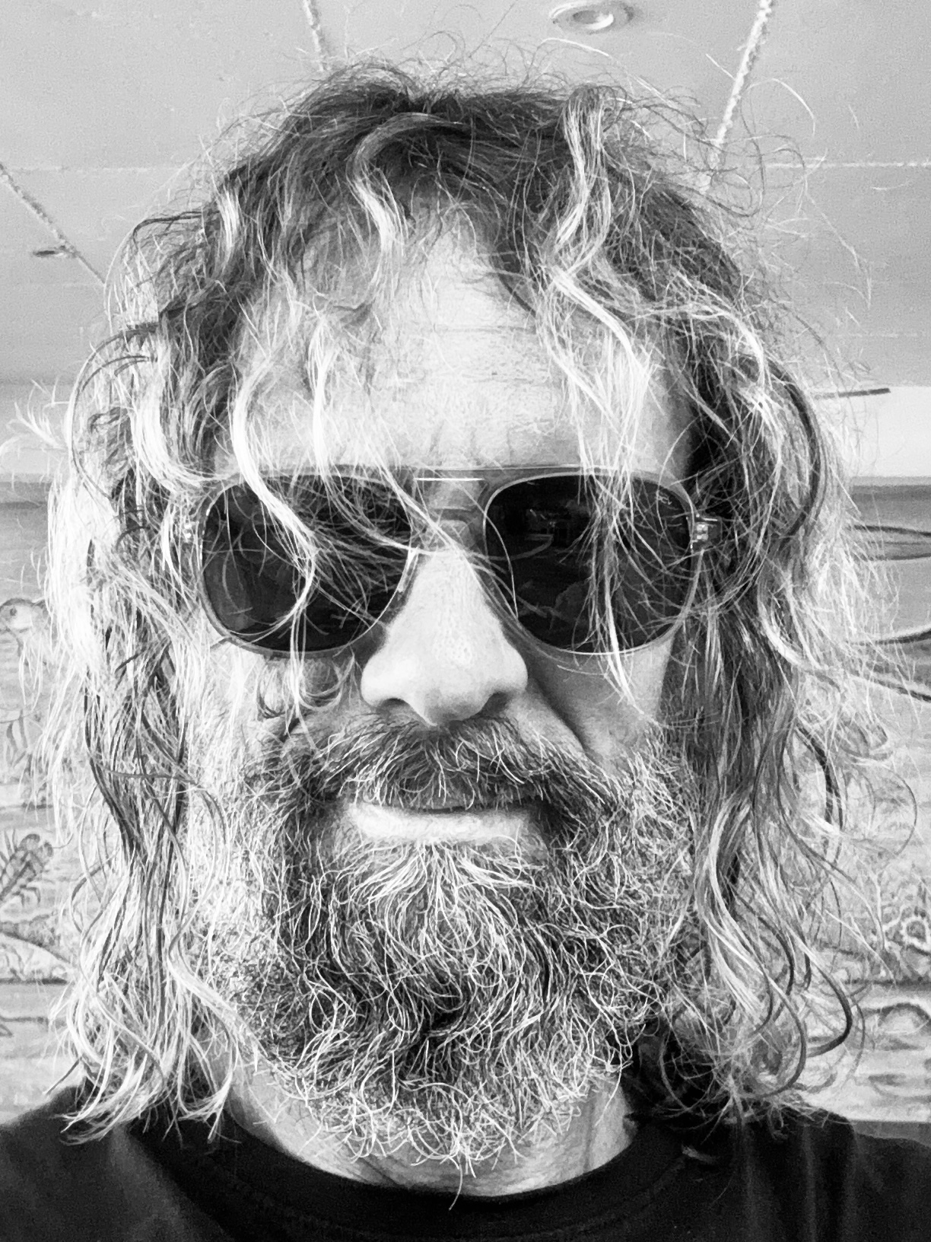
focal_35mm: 30
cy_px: 621
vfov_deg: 60.0
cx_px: 466
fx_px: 1076
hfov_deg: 46.8
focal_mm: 2.69
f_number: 1.9
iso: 80
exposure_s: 1/96
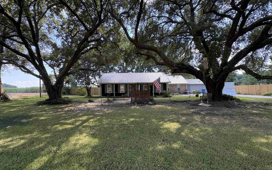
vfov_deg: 74.4
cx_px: 135
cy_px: 73
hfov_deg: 101.5
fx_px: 111
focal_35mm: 15
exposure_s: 1/163
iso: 64
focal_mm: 2.22
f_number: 2.2
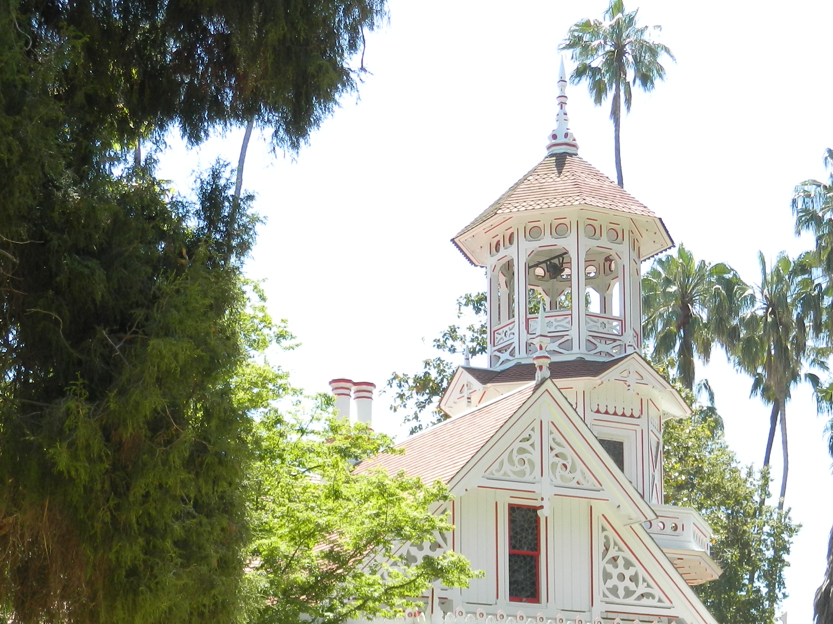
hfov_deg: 24.1
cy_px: 614
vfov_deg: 17.8
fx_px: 1949
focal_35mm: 81
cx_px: 420
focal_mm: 7.3
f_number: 3.5
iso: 80
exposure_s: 1/200
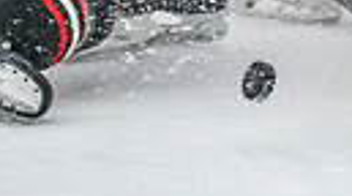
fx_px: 6242
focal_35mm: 670
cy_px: -217
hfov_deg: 3.1
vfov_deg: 1.8
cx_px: 1176
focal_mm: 95
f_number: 3.2
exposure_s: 1/640
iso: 2000
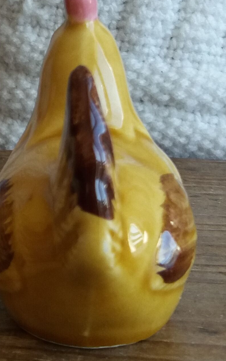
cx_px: -59
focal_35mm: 96
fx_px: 946
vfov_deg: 21.6
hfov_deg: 13.2
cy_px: 128
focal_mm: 3.7
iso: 64
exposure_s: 1/120
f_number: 1.9
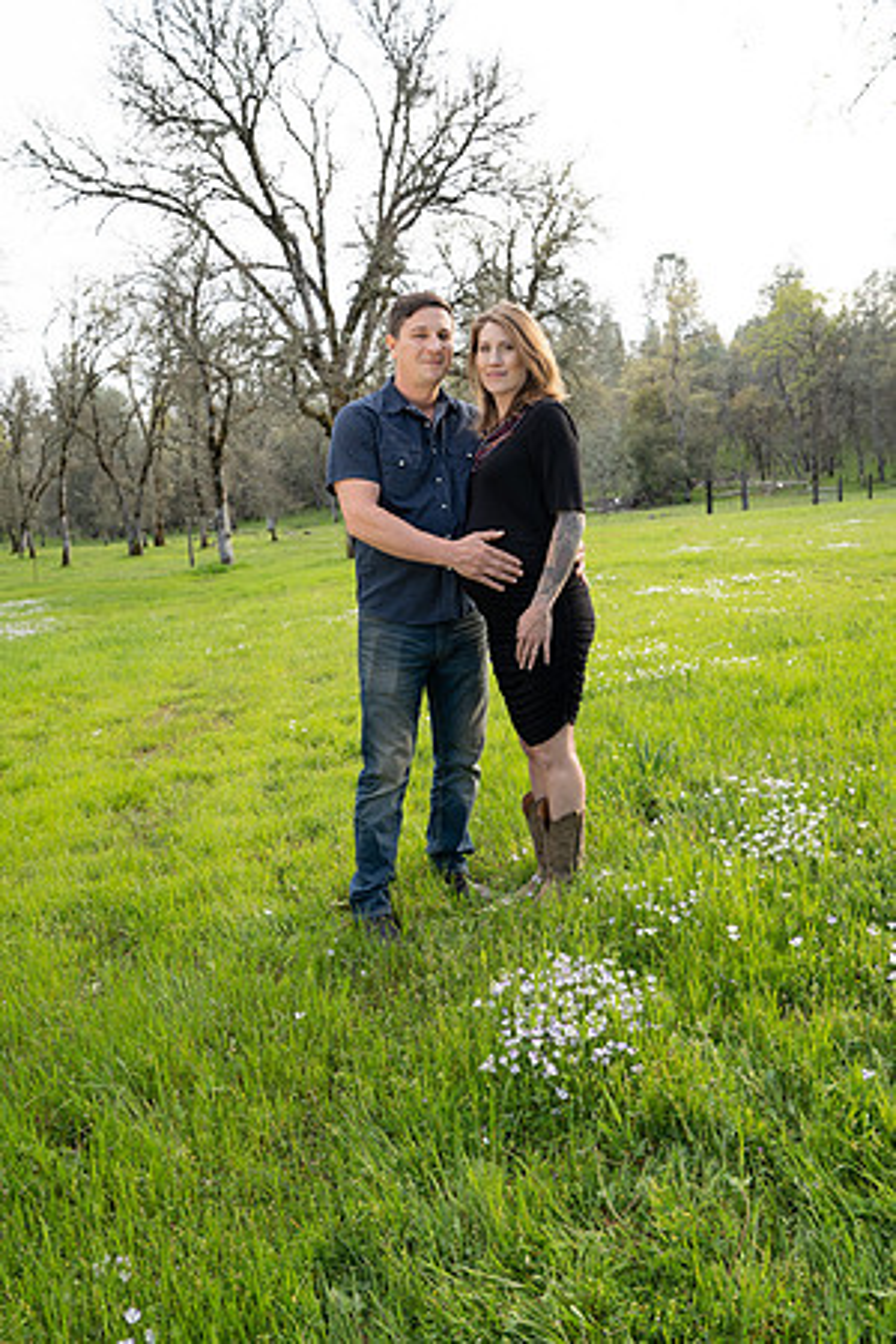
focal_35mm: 25
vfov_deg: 71.5
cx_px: 448
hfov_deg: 51.3
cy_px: 672
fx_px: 933
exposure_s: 1/125
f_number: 4.5
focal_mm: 25
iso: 200
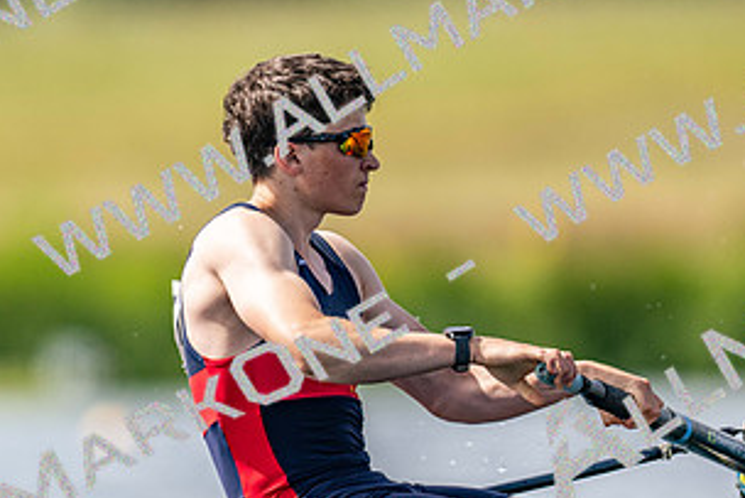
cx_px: 336
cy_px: 283
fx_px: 23705
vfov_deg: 1.2
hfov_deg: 1.8
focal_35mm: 1145
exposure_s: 1/2500
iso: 200
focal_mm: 600
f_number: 4
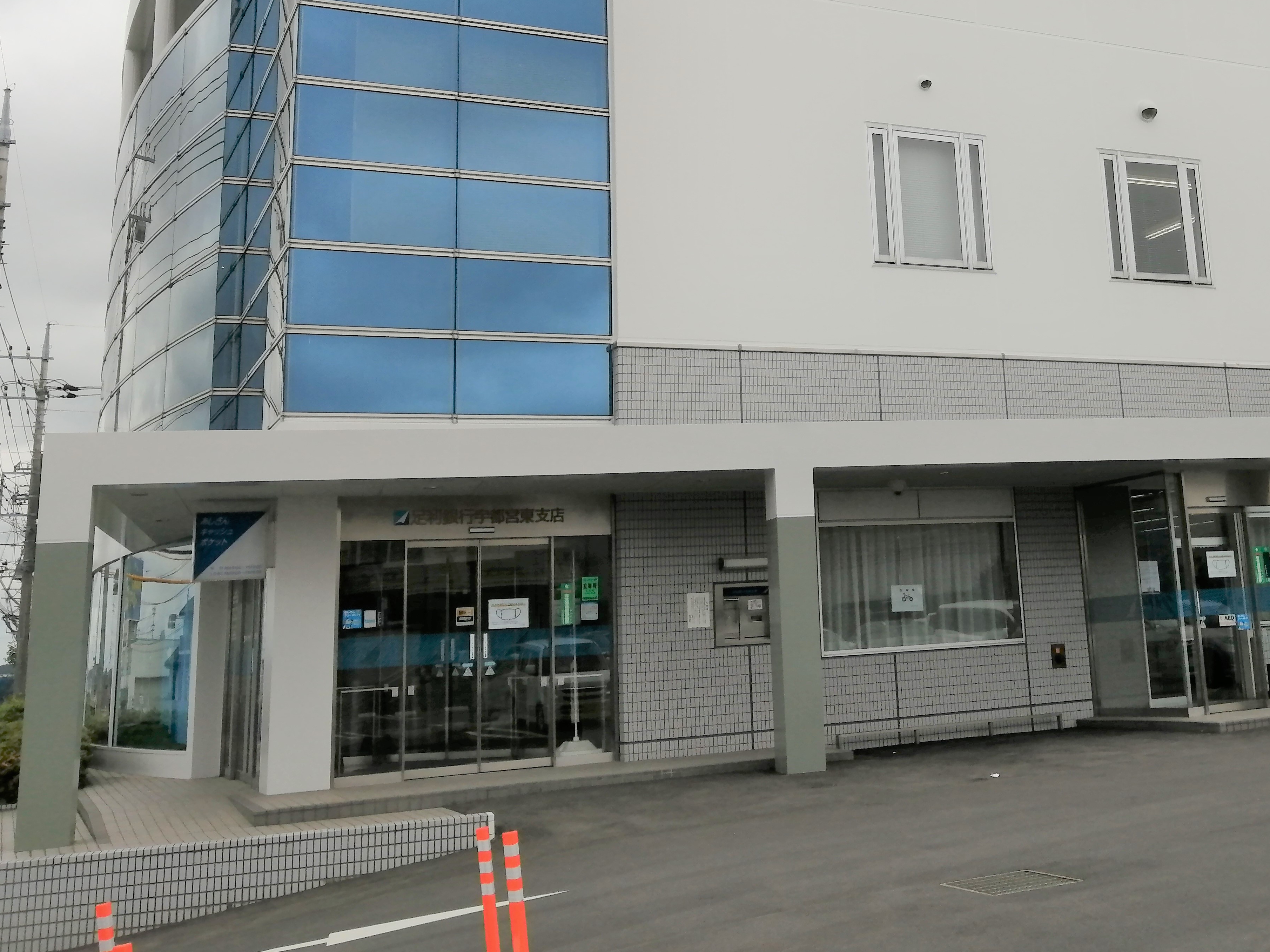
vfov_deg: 33.6
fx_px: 1541
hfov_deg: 43.7
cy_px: 226
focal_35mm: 42
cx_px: 913
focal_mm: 3.62
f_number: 1.8
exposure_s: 1/2242
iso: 50
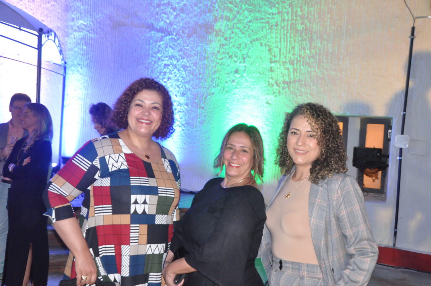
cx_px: 216
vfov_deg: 34.1
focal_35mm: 39
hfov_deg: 49.6
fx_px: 466
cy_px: 143
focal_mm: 26
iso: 2500
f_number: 5.6
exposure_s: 1/20
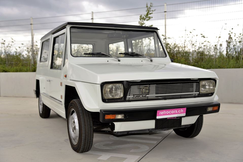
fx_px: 270
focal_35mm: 40
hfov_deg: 48.4
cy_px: 81
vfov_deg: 33.4
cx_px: 122
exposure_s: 1/200
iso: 125
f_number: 4
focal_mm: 40
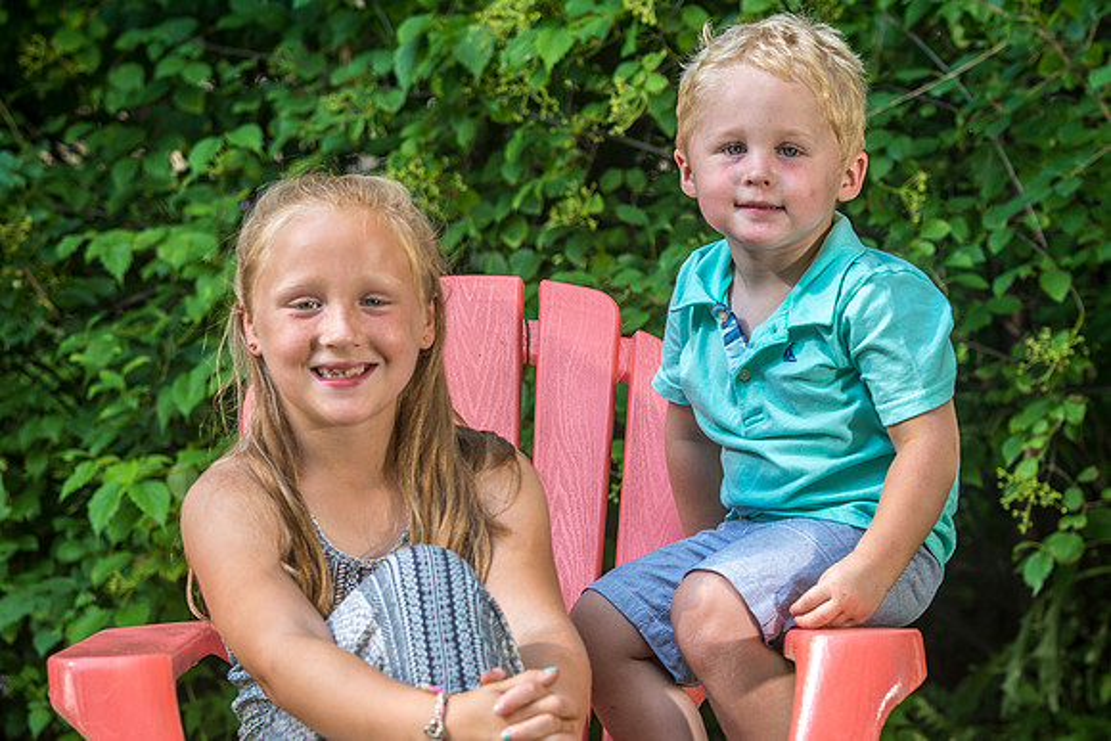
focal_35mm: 150
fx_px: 4634
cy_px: 511
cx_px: 490
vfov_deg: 9.1
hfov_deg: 13.7
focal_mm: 100
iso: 100
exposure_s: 1/160
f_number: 5
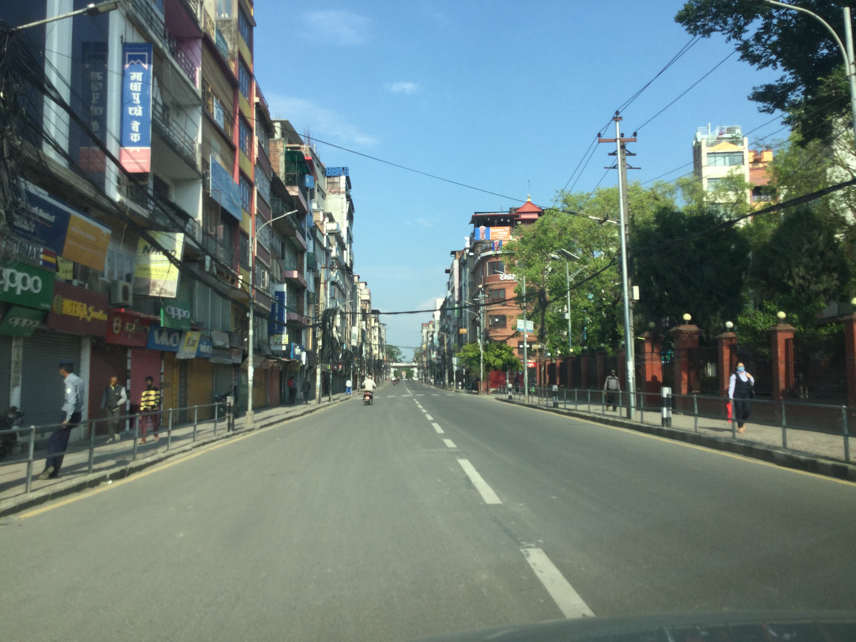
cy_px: 321
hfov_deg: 58.4
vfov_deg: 45.4
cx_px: 428
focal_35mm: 31
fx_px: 767
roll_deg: +0.6
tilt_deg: +7.7
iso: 25
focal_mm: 3.3
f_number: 2.4
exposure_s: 1/747
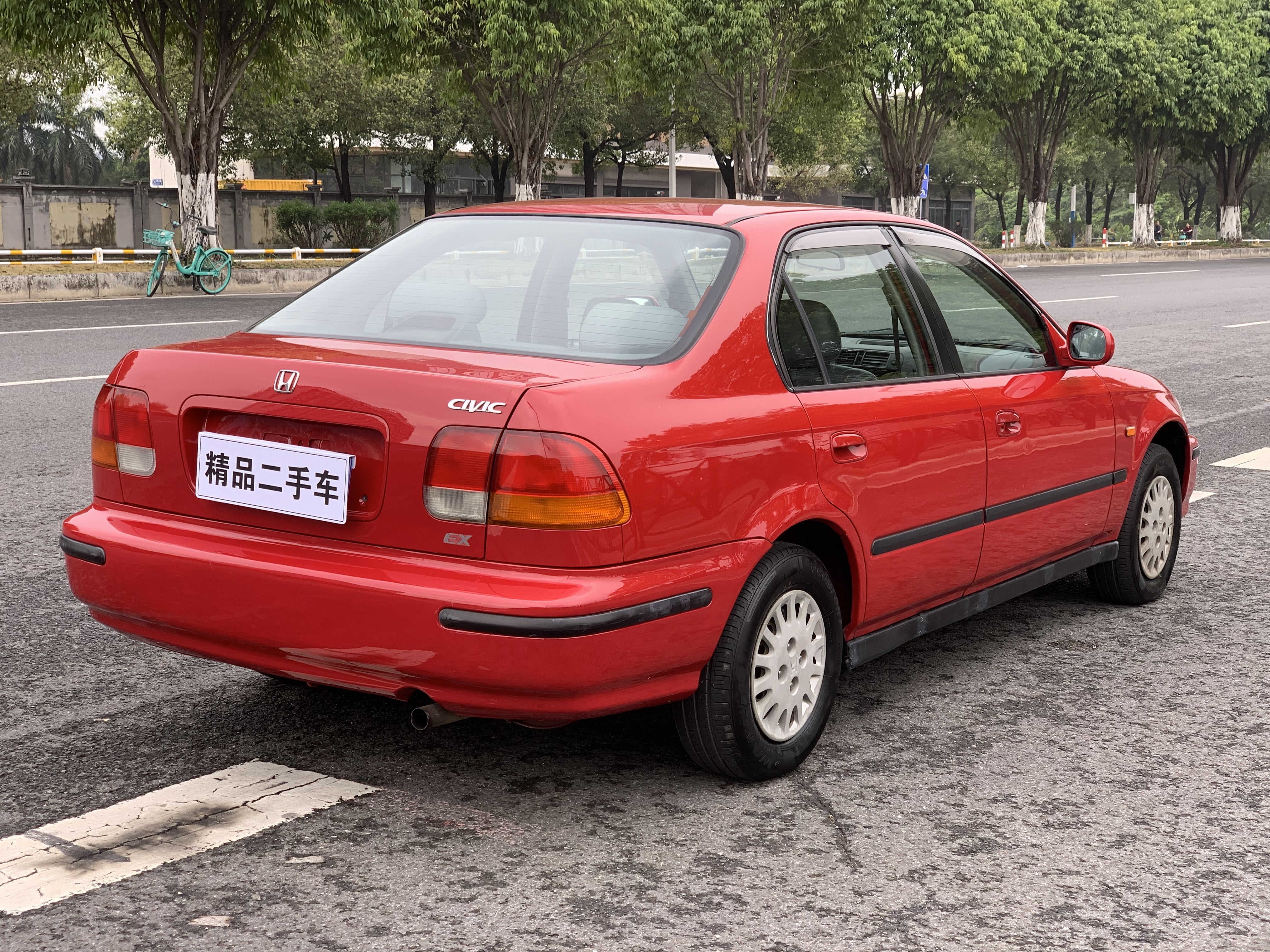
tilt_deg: -5.8
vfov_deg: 28.0
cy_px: 476
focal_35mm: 52
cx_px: 635
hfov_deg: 36.8
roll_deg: -1.0
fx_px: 1908
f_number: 2.4
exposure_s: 1/180
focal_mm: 6
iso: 16
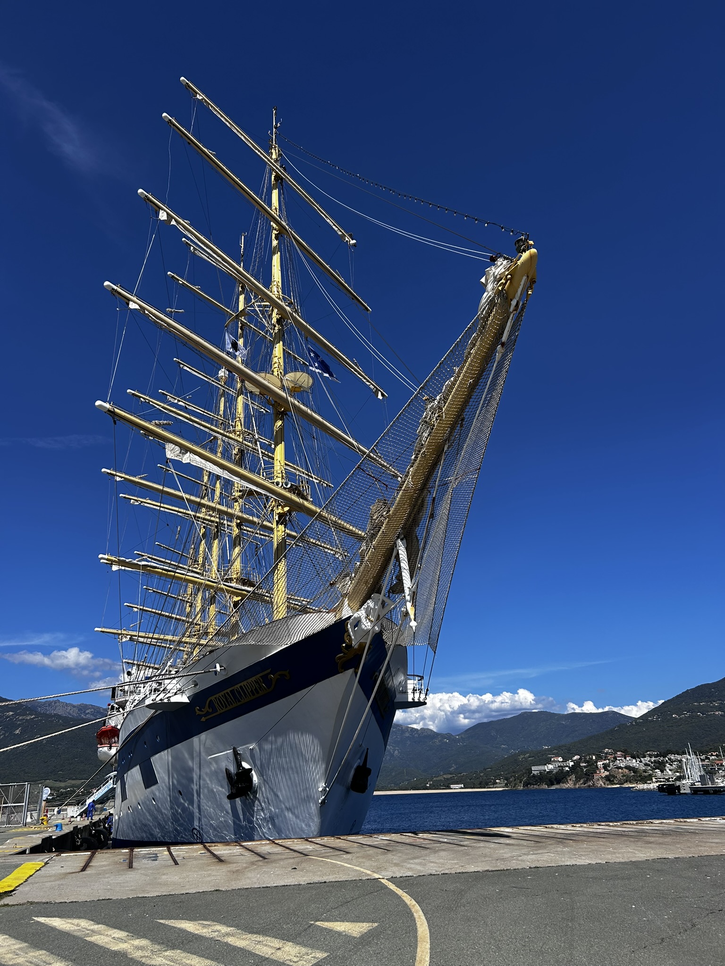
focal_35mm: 26
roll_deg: +1.9
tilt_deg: +23.5
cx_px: 362
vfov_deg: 67.3
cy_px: 483
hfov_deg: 53.1
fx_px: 726
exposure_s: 1/5319
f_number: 1.5
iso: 50
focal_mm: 5.7
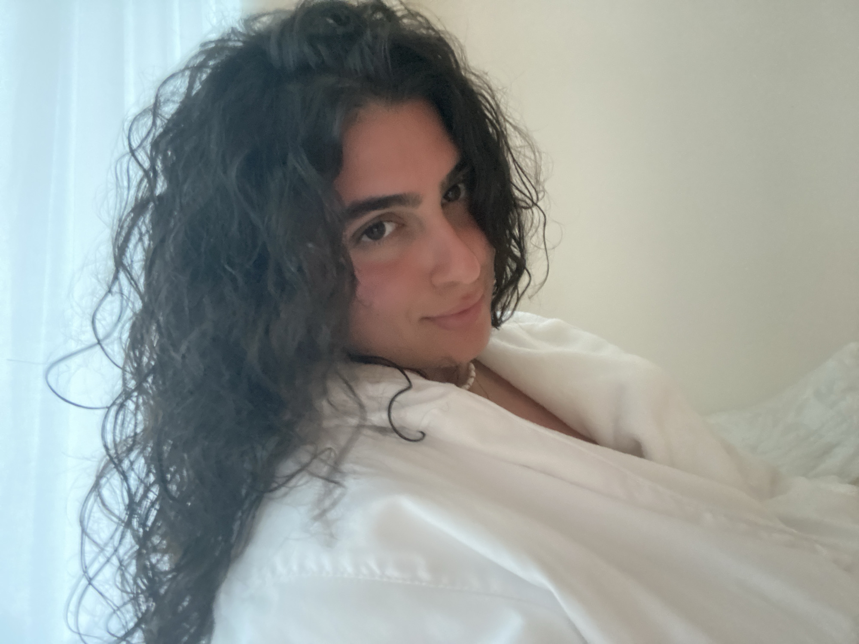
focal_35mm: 23
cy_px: 322
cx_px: 430
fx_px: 571
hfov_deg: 73.9
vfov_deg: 58.9
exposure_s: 1/15
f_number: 2.2
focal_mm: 2.71
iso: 1250
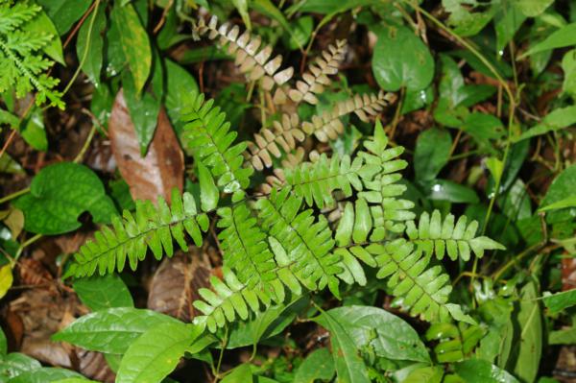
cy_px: 192
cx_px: 288
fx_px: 1439
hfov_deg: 22.6
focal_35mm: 90
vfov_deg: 15.2
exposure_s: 1/60
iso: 200
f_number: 6.3
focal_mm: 60
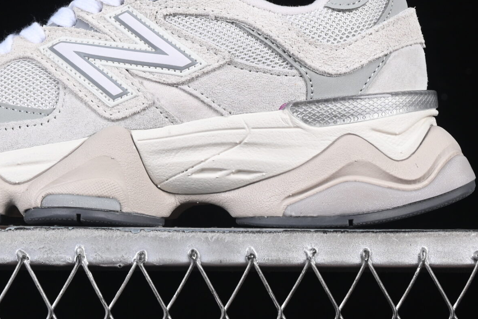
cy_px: 14
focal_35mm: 162
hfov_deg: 12.7
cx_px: 152
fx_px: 2151
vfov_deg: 8.4
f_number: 8
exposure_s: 1/80
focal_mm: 50
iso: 160
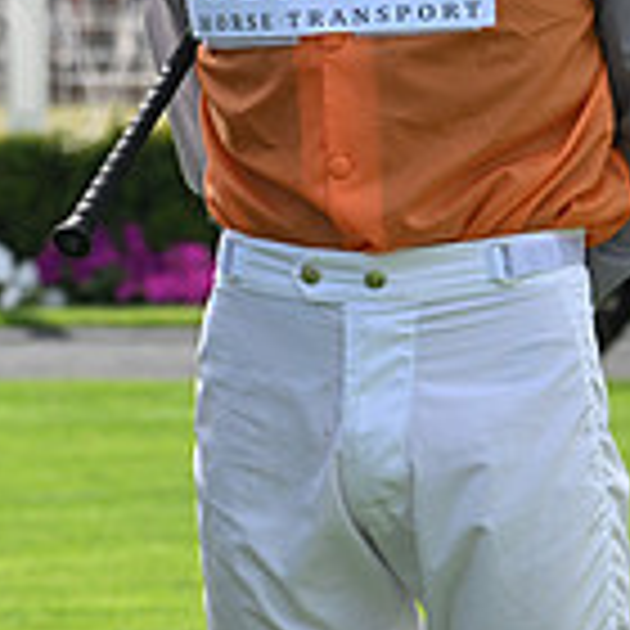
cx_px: -423
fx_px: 7392
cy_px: -173
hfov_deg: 4.8
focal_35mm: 359
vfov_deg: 4.9
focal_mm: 102
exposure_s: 1/1250
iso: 400
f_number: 5.6
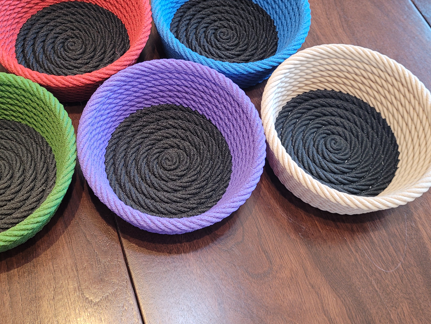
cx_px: 174
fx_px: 511
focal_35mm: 41
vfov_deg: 34.8
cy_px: 104
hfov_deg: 45.5
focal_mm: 5.4
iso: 200
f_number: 1.8
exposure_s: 1/60
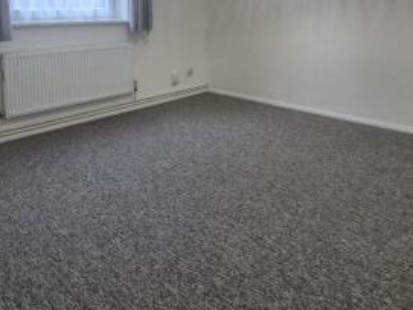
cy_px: 33
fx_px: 334
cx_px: 196
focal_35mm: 28
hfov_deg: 63.4
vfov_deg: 45.2
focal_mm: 2.2
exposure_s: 1/50
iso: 200
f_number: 2.2
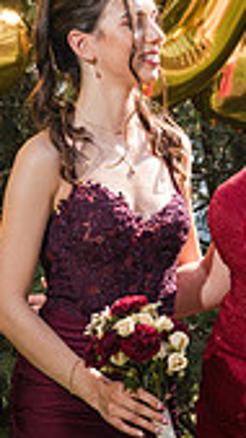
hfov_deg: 7.0
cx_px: 194
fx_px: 2007
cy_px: 389
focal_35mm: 173
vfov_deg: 12.4
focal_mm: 62
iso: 200
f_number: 5
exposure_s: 1/250
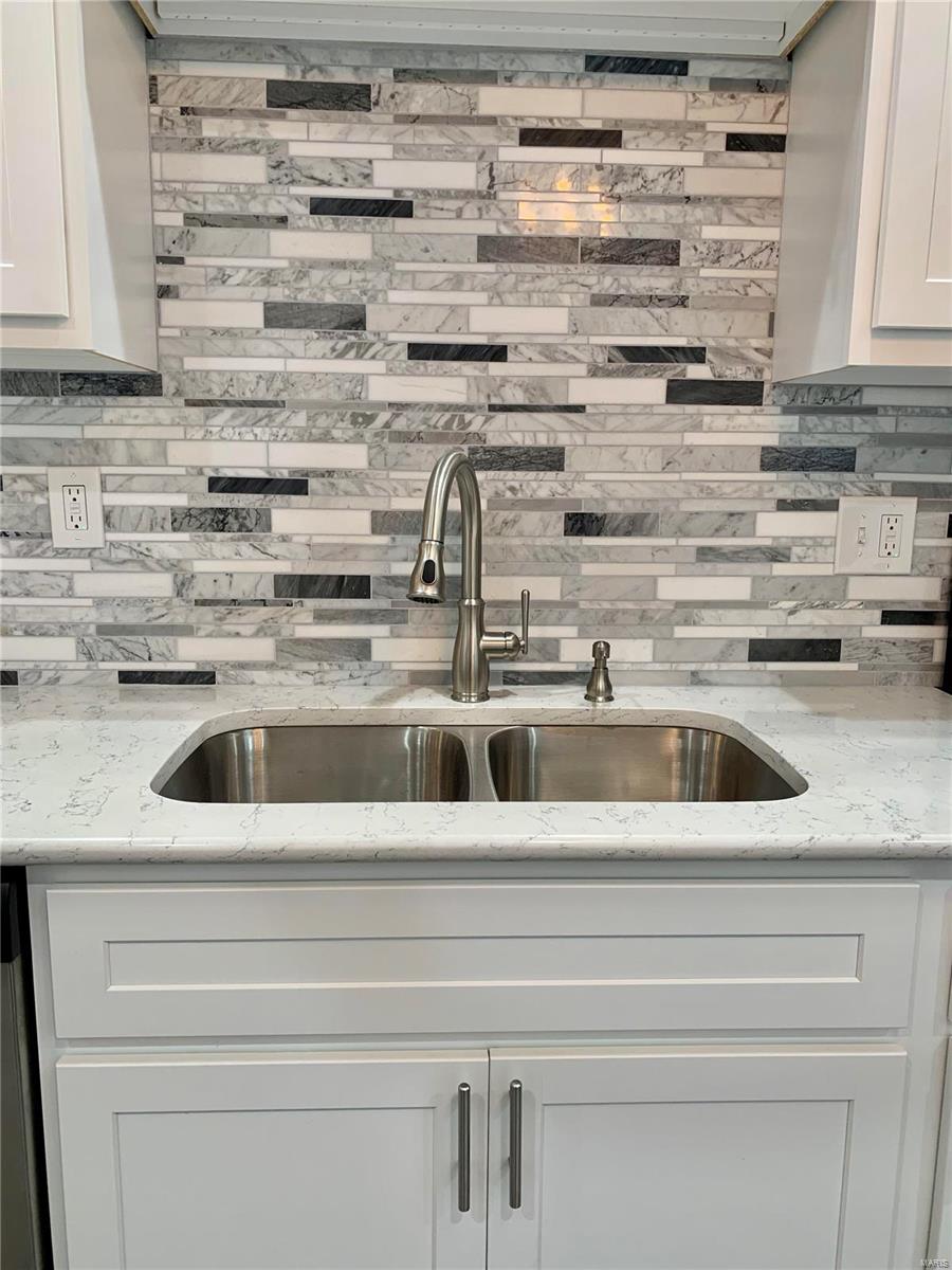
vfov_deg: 67.3
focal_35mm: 26
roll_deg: -0.5
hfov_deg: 53.1
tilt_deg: -9.6
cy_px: 635
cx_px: 476
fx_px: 953
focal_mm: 4.25
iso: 80
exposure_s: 1/60
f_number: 1.8
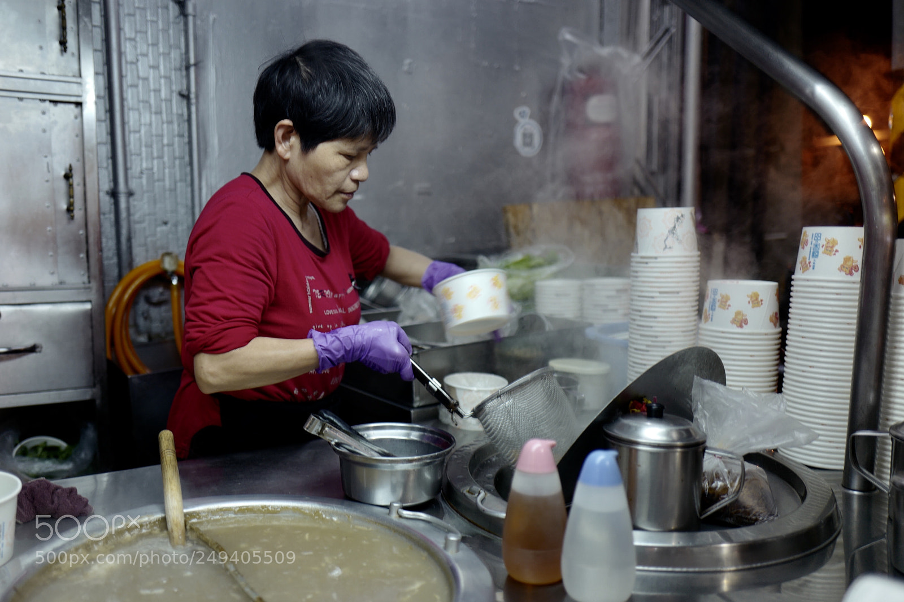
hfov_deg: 65.5
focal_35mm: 28
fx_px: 703
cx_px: 452
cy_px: 301
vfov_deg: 46.4
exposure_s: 1/80
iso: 125
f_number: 1.7
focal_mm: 28
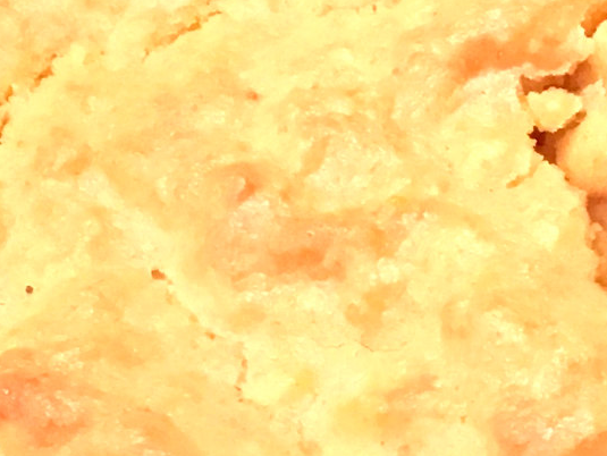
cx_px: 996
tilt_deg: -57.1
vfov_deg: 10.0
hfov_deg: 12.8
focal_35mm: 143
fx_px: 2509
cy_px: 729
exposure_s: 1/30
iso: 200
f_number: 2.2
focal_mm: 4.15
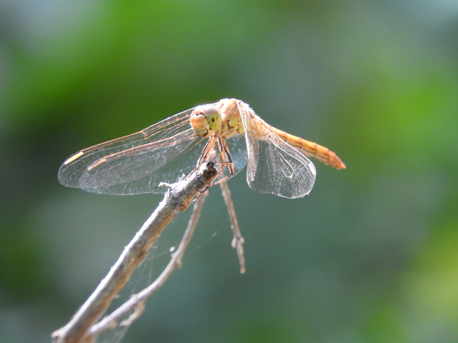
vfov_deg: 1.2
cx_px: 229
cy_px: 172
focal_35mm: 1200
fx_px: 15879
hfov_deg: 1.7
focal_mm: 215
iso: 400
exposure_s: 1/100
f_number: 6
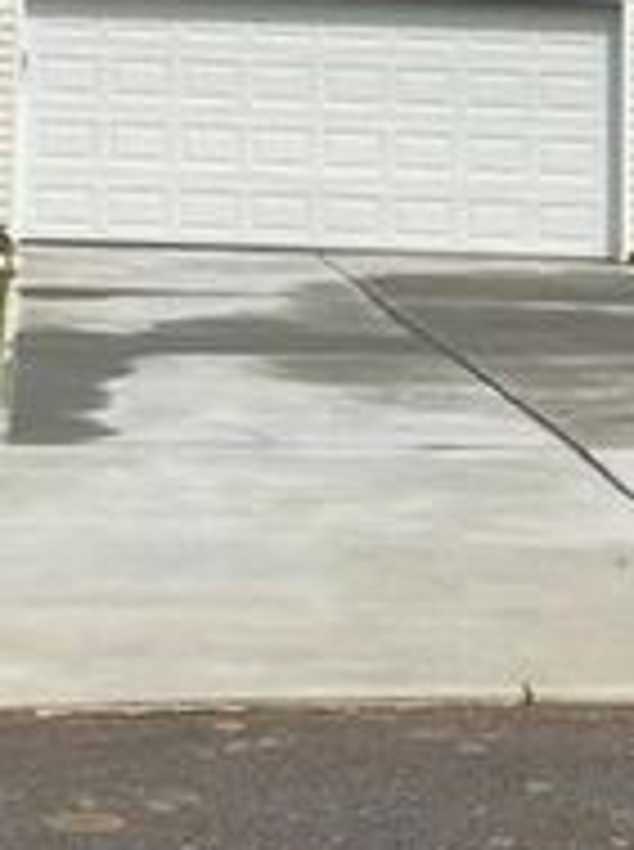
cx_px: 117
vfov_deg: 20.4
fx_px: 2254
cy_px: -74
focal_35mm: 92
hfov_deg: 15.9
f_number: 1.6
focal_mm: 5.1
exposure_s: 1/8403
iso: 50
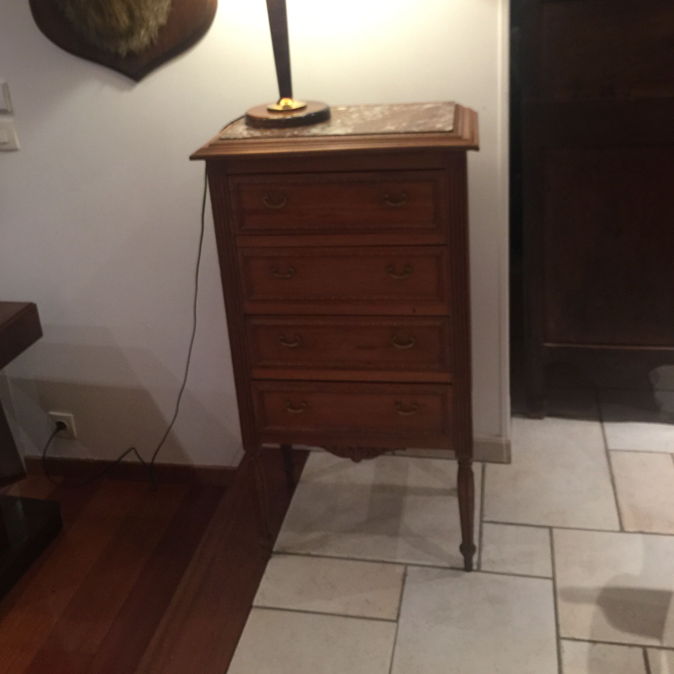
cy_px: 227
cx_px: 340
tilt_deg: -18.6
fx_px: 771
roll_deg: +4.1
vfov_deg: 46.5
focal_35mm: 35
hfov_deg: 47.2
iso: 100
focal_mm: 4.15
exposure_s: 1/17
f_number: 2.2
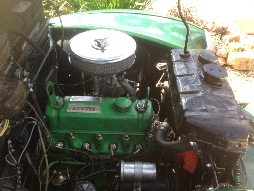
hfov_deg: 52.6
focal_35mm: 35
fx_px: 257
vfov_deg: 40.7
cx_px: 127
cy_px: 96
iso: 50
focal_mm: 4.28
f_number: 2.4
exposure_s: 1/159
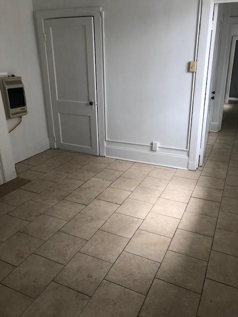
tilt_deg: -18.4
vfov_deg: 63.4
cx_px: 119
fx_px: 257
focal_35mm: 28
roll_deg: +0.9
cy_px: 158
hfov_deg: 49.7
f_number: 1.8
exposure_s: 1/40
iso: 25
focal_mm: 3.99
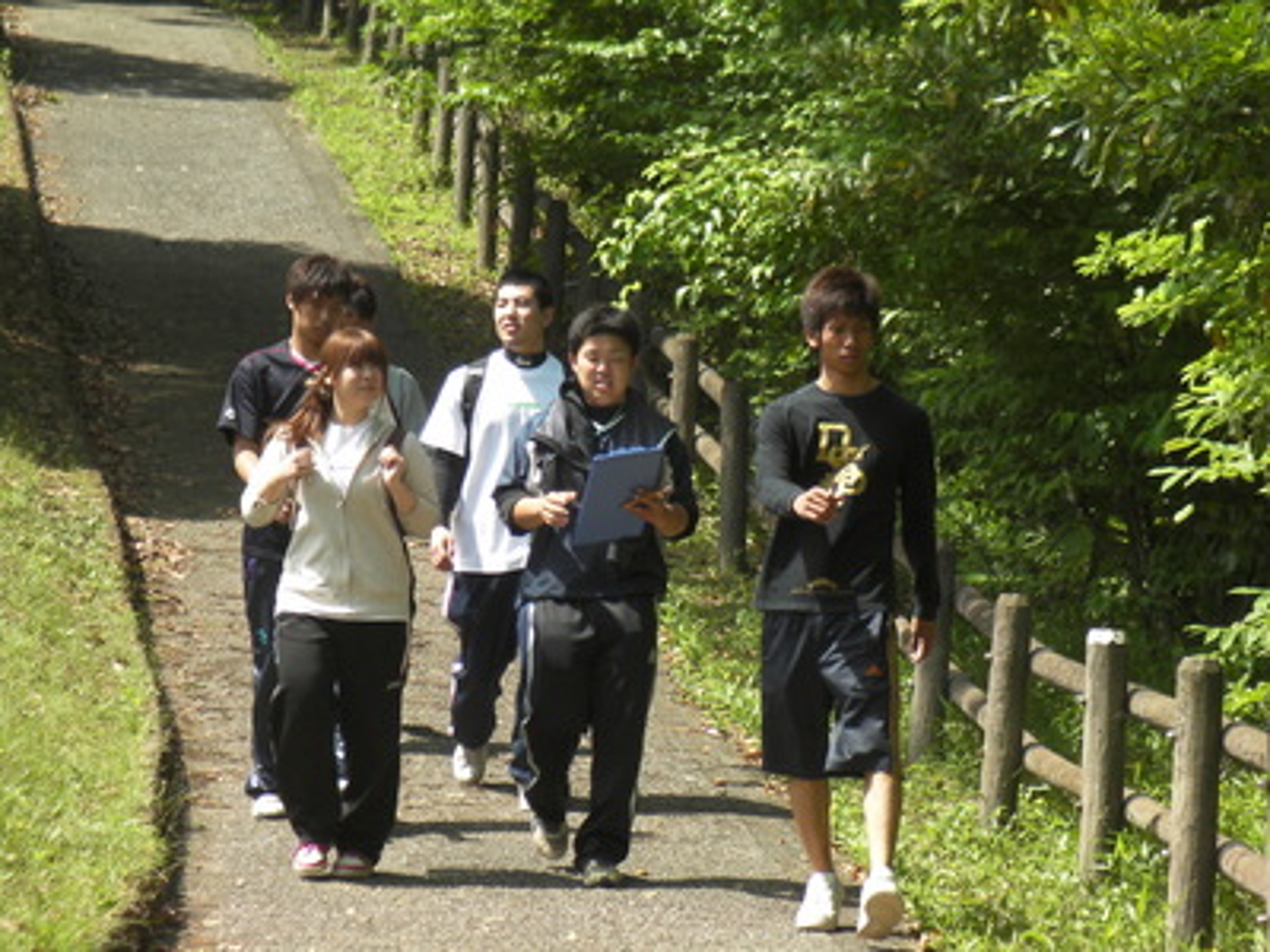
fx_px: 6934
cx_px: 635
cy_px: 476
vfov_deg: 7.9
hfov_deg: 10.5
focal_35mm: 189
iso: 50
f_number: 4.7
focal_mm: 31.7
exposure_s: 1/190
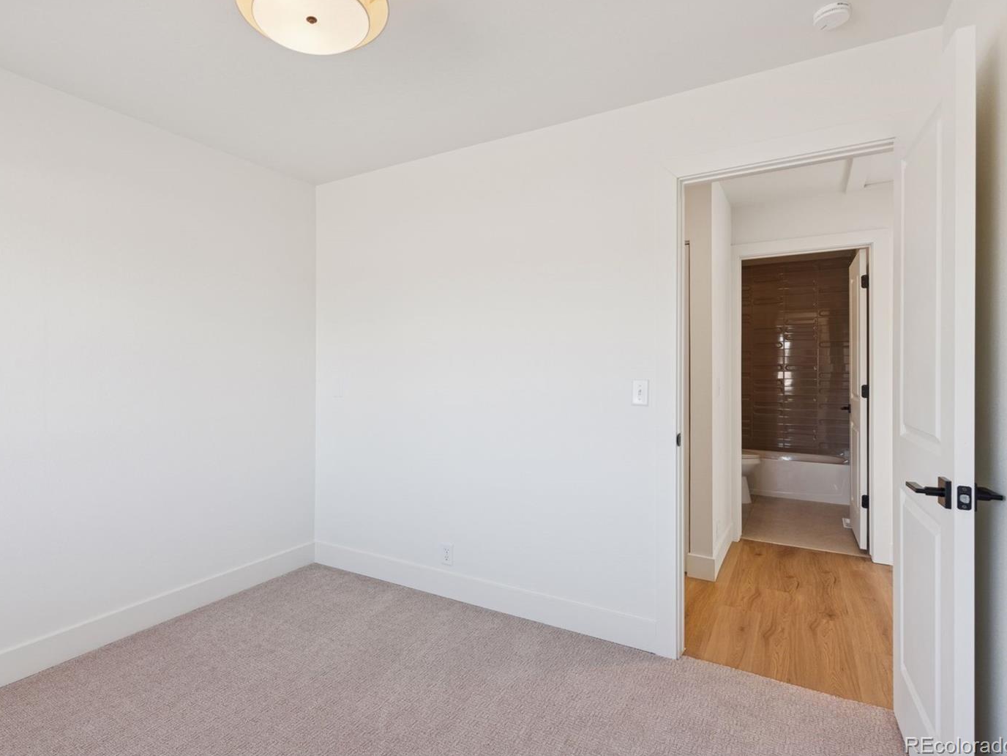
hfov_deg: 84.2
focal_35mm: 19
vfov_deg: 68.7
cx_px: 438
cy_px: 370
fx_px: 553
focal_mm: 17
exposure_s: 1/40
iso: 400
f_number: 9
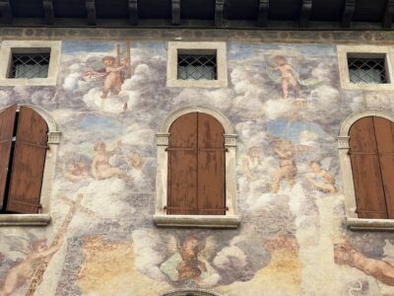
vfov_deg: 19.1
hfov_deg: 25.3
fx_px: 876
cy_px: 148
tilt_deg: +36.1
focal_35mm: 77
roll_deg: +0.2
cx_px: 197
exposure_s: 1/211
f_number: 2.8
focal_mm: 9
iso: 32
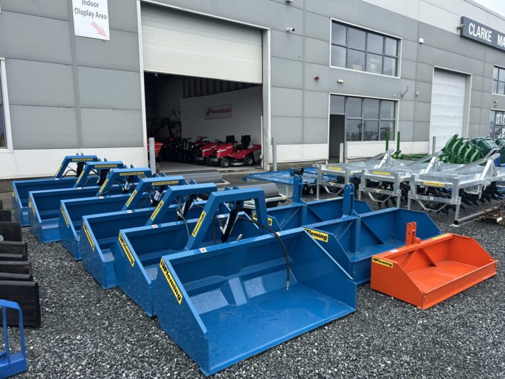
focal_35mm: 26
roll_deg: +0.8
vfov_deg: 53.1
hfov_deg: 67.3
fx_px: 379
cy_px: 190
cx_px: 252
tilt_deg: -7.2
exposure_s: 1/1575
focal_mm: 5.7
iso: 50
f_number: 1.5
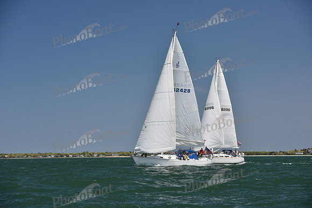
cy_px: 104
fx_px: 884
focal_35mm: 102
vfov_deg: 13.4
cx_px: 156
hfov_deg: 20.0
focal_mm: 102
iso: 320
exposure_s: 1/800
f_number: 7.1
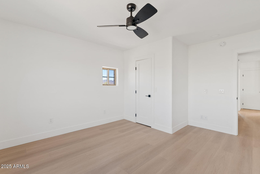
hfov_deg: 96.7
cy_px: 87
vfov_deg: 73.8
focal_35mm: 16
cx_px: 130
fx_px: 116
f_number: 8
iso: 100
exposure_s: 1/4
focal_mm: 16
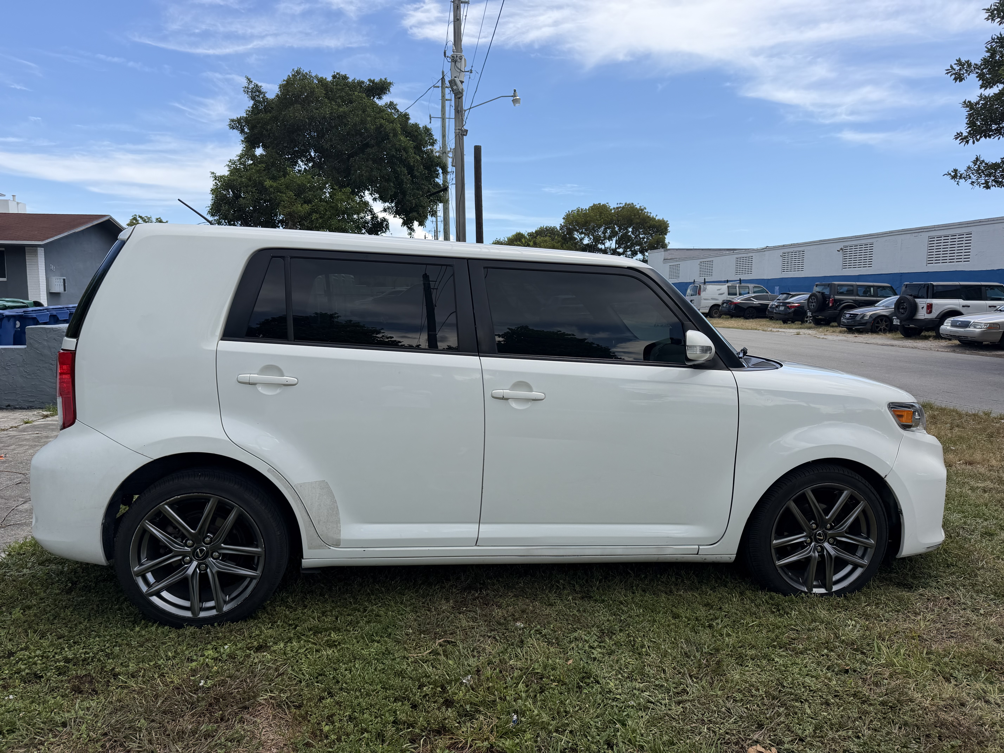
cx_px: 502
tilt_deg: -6.8
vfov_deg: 56.8
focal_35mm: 24
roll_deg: -0.3
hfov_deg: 71.6
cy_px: 376
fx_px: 696
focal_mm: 6.76
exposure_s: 1/3584
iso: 80
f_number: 1.78
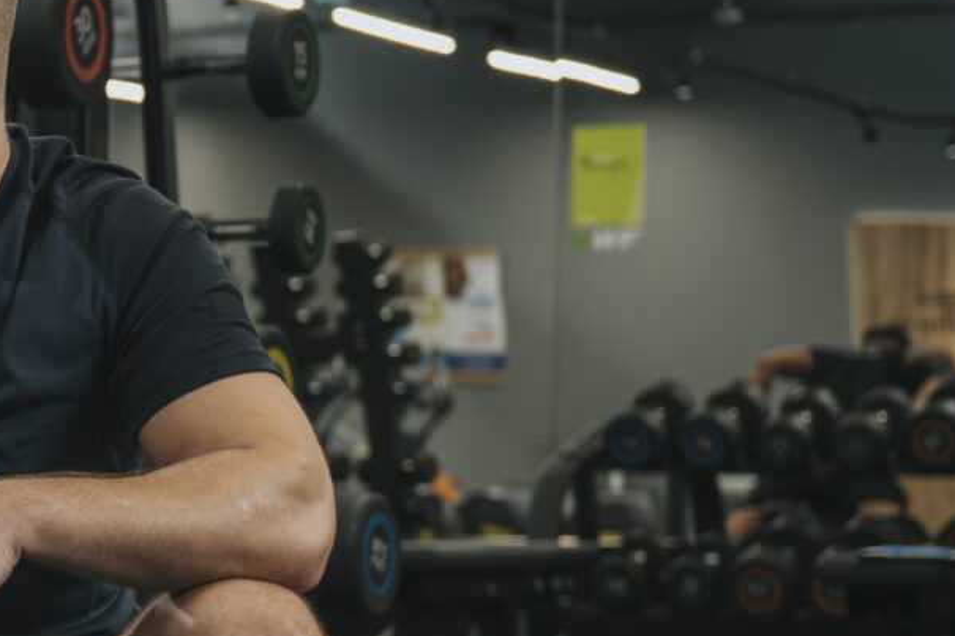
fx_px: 4376
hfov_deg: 11.7
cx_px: -666
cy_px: 542
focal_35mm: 165
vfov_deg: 8.3
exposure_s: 1/200
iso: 800
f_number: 2.8
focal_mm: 39
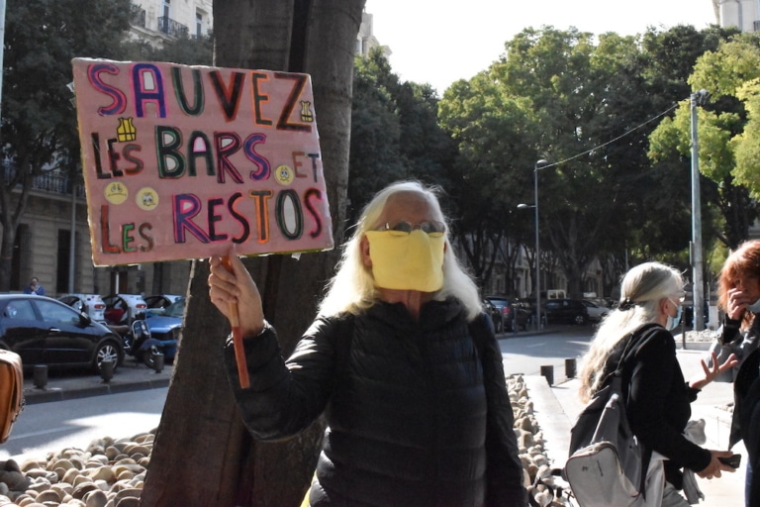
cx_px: 380
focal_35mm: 40
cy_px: 254
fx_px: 855
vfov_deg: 33.0
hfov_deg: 47.9
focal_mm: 27
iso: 12800
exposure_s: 1/2000
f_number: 22
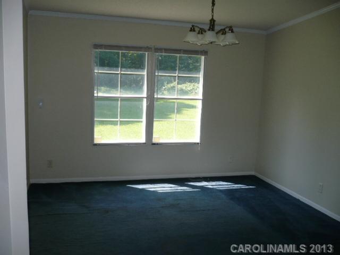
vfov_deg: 40.7
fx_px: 344
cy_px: 128
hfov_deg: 52.6
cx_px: 170
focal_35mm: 35
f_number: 2.8
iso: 100
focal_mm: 5.8
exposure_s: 1/250
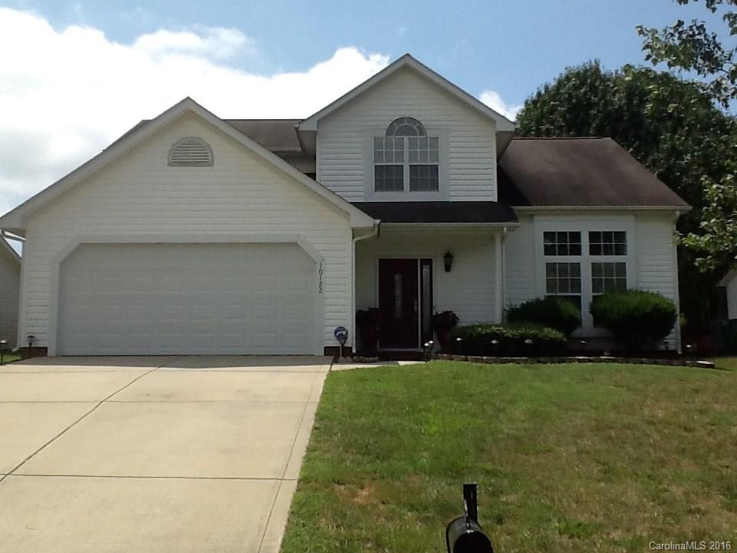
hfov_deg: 42.9
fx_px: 937
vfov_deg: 32.9
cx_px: 368
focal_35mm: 44
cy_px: 276
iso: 40
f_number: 2.4
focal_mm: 2.03
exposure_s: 1/1912
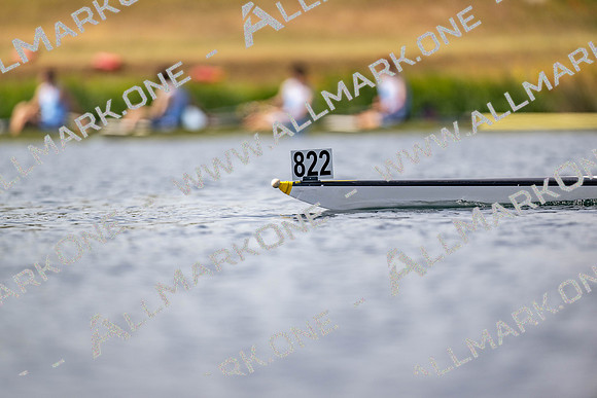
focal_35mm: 600
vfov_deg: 2.3
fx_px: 9952
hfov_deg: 3.4
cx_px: 298
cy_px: 199
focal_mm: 600
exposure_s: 1/2500
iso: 140
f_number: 4
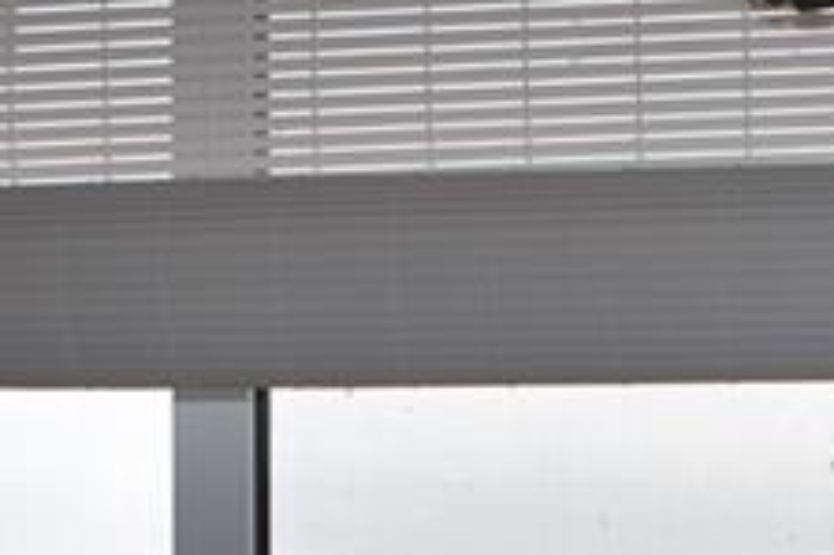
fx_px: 3965
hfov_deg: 11.8
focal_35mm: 171
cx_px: 890
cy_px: 1225
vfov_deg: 7.6
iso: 100
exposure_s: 1/200
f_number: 5.6
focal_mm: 25
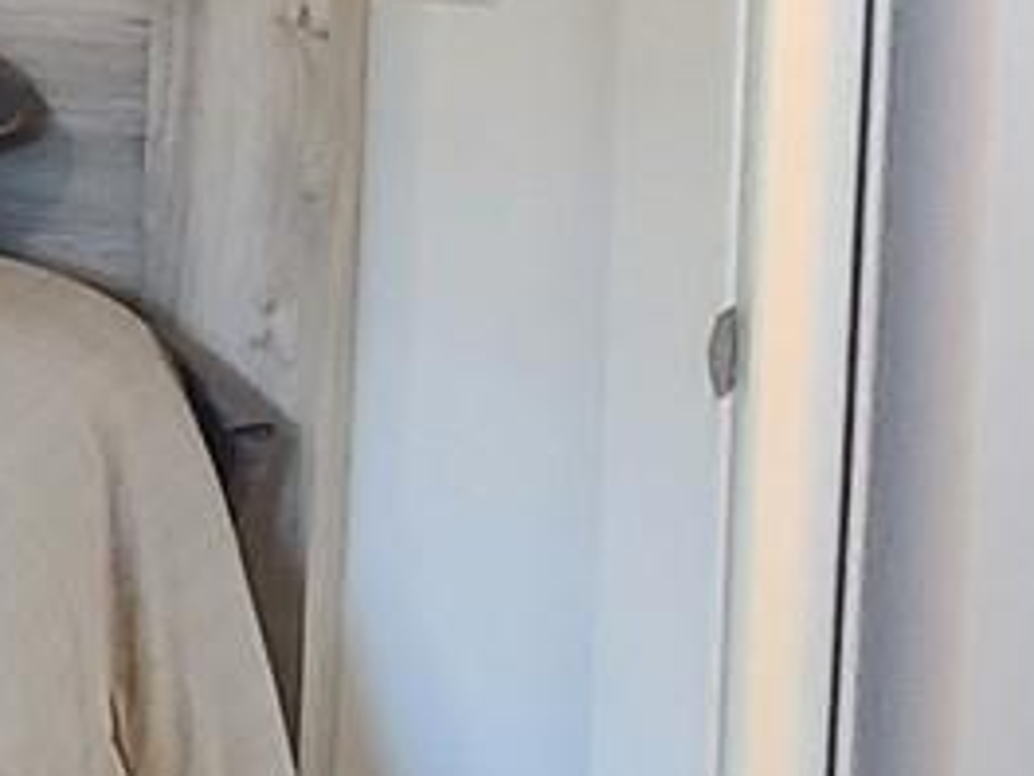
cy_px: -204
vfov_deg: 14.1
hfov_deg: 11.4
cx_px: -2052
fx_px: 3017
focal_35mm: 101
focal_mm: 2.2
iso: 320
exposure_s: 1/60
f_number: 2.2
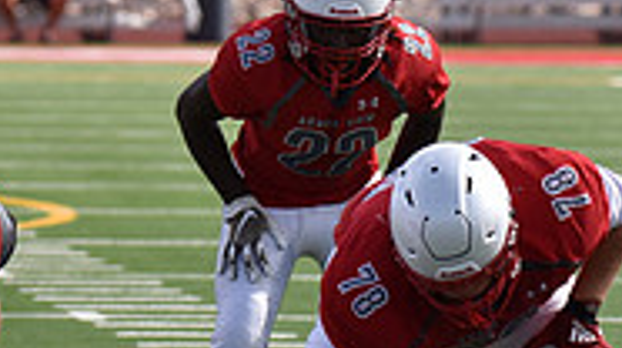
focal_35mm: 786
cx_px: -224
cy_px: 152
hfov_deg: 2.7
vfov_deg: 1.5
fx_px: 12945
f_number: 5.6
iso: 900
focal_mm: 240
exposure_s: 1/4000
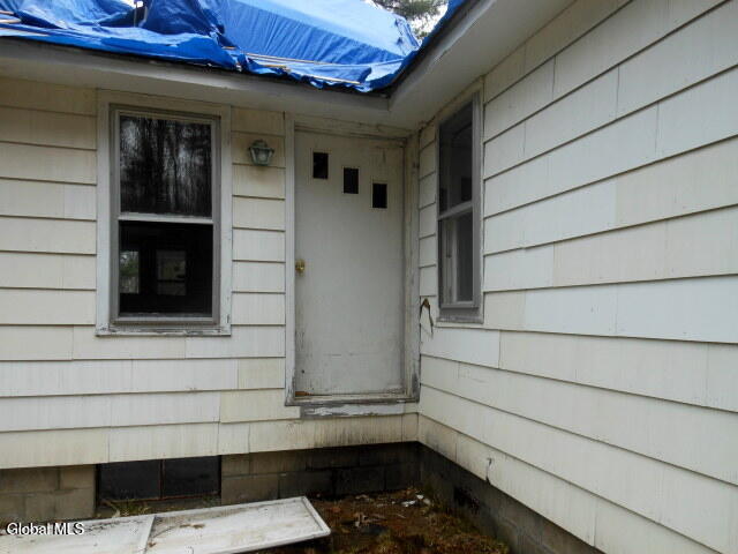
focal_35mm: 25
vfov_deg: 54.9
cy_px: 277
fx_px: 533
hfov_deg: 69.4
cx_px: 369
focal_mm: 4.5
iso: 80
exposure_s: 1/320
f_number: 3.2
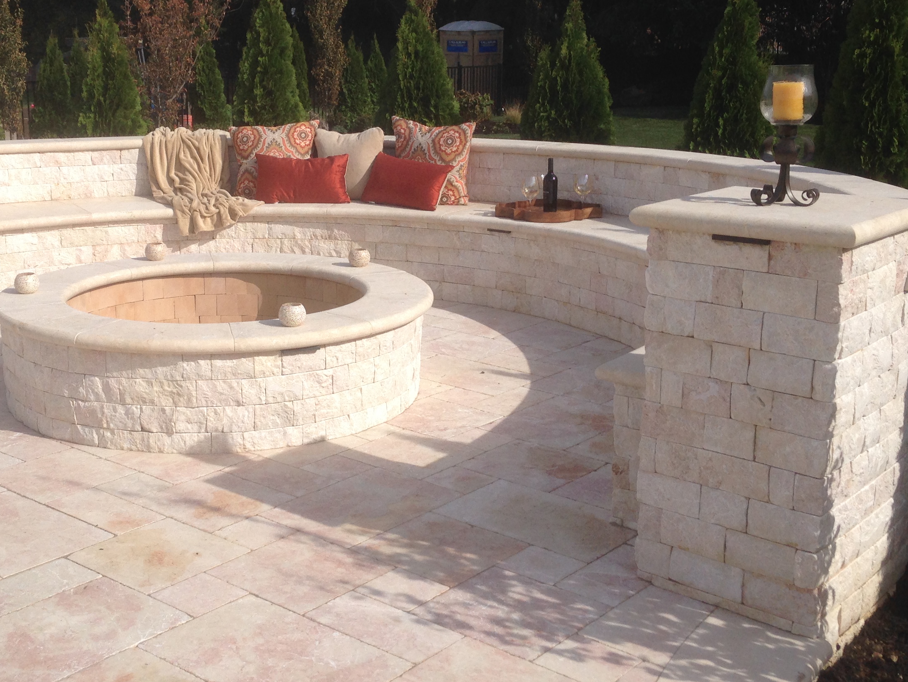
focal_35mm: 49
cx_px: 354
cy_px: 291
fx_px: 1285
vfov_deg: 29.6
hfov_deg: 38.7
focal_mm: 4.12
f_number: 2.4
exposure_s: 1/2584
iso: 50
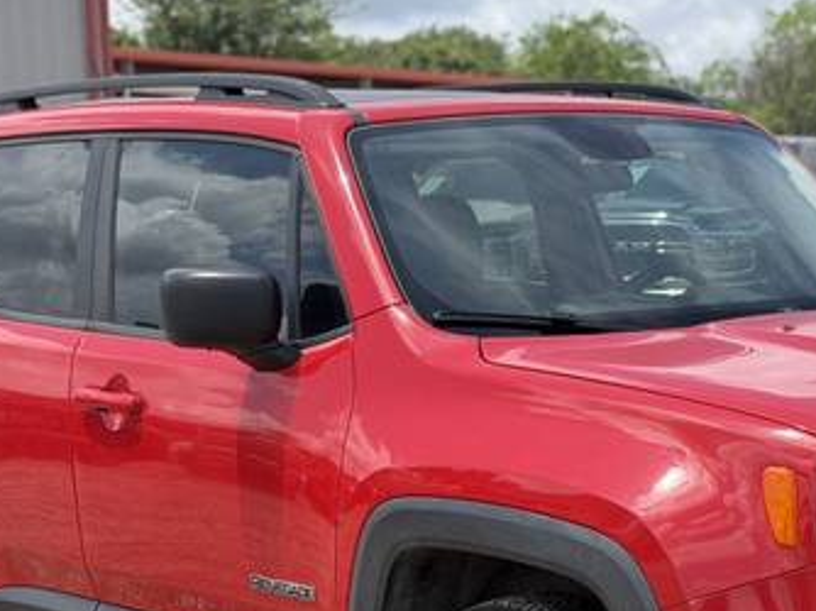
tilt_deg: -5.3
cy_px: 484
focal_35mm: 92
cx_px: 569
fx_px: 2167
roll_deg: +0.6
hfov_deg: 21.2
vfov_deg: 15.9
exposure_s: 1/2667
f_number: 1.78
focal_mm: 6.76
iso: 64
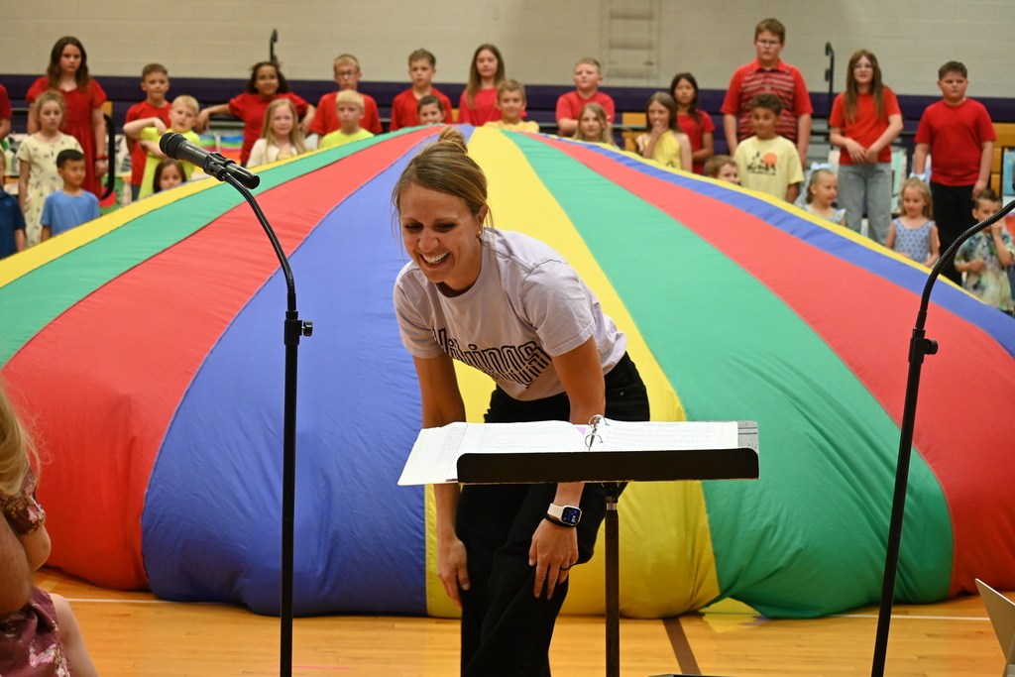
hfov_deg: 27.0
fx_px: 2115
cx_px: 508
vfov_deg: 18.2
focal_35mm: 75
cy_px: 338
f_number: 4.5
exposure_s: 1/125
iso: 1400
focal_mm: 50
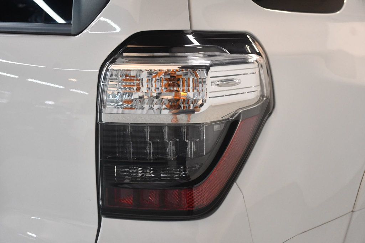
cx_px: 182
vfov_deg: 26.5
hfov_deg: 38.9
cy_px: 122
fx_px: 517
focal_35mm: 51
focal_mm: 34
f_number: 4.2
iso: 2200
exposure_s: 1/125
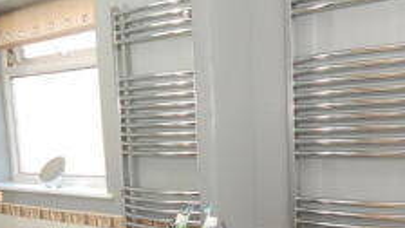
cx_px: 278
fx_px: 543
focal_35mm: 51
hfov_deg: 40.3
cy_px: 204
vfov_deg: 23.1
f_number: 4.2
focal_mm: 11
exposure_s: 1/80
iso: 200
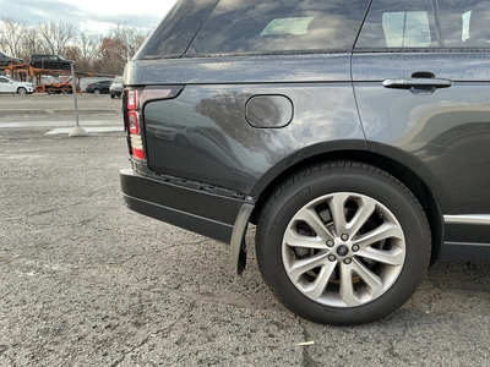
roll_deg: -0.6
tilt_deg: -10.3
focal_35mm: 28
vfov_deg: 49.7
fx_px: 396
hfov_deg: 63.4
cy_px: 184
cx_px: 245
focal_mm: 3
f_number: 1.8
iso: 25
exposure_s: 1/122
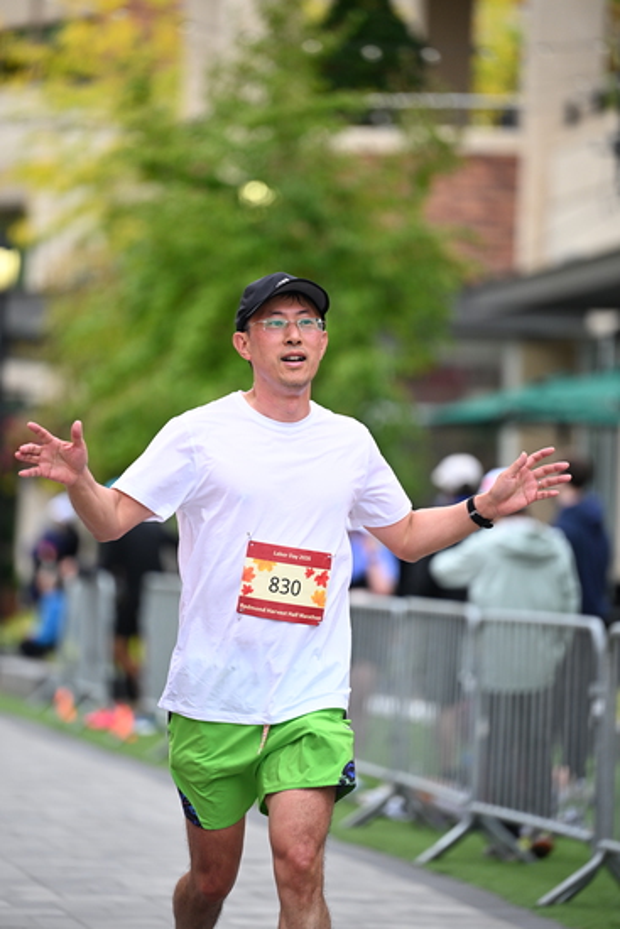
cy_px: 464
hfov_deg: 7.4
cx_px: 310
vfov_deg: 11.1
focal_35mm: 185
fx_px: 4776
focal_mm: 185
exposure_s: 1/2000
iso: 640
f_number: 2.8
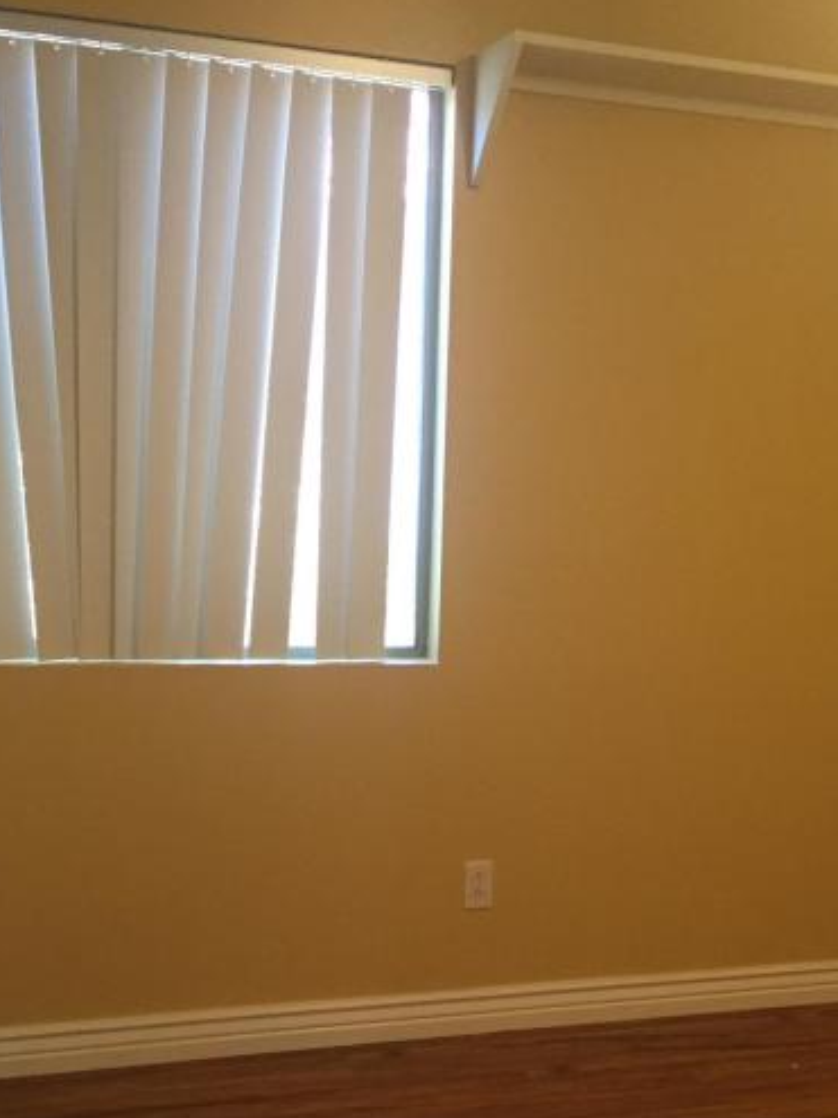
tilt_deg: -14.4
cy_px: 818
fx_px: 1453
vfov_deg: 41.0
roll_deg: -1.0
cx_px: 497
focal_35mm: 45
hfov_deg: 32.1
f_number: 2.2
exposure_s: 1/30
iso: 200
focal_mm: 4.15
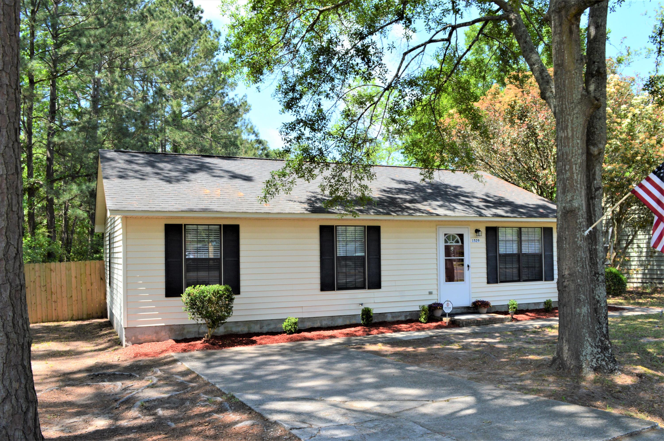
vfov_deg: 43.5
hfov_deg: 62.0
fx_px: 553
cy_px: 220
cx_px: 332
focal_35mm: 30
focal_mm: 20
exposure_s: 1/250
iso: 400
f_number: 10
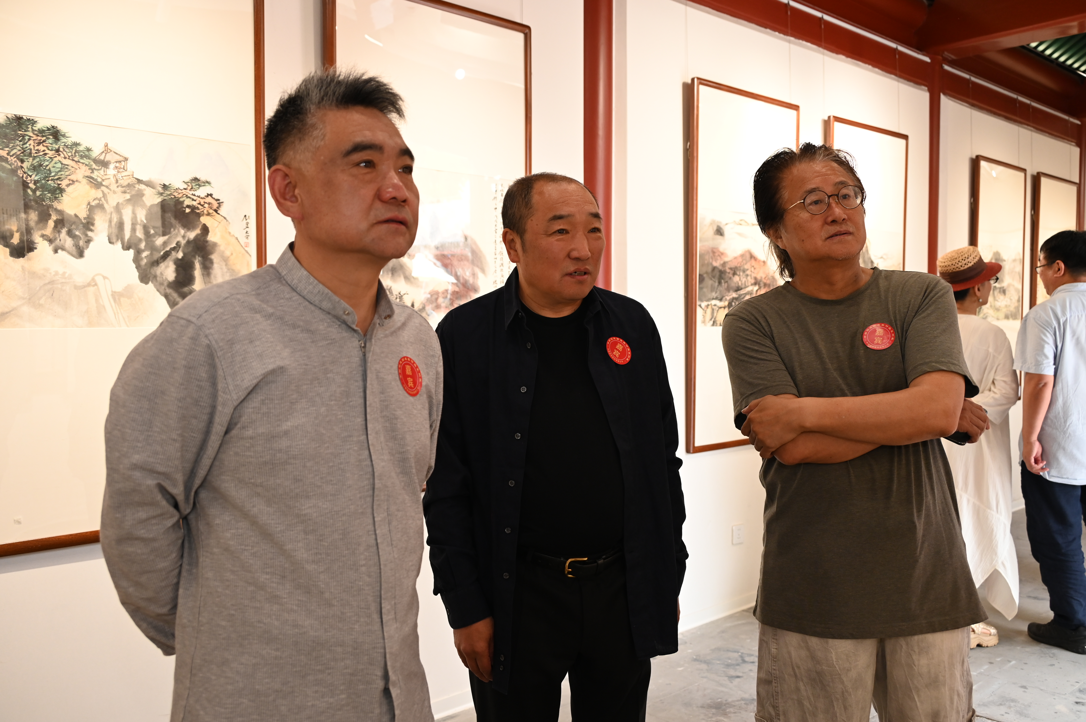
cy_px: 361
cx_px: 543
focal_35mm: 32
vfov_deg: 41.7
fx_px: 950
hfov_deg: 59.5
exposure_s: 1/200
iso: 1000
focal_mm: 31.5
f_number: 4.8
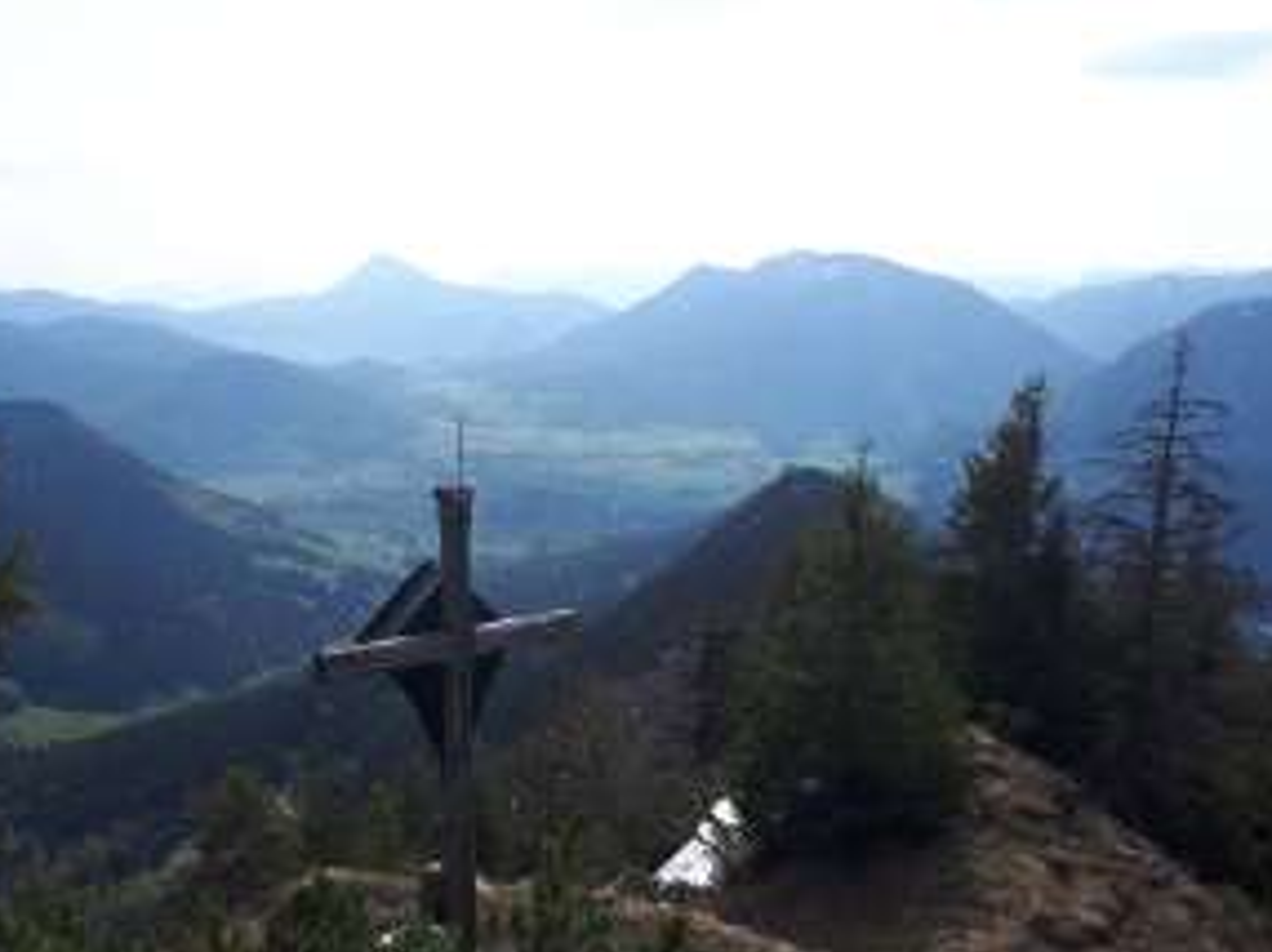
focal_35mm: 34
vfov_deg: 41.6
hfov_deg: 53.7
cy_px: 561
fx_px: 1248
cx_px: 529
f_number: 1.9
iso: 40
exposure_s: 1/1314
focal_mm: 3.6
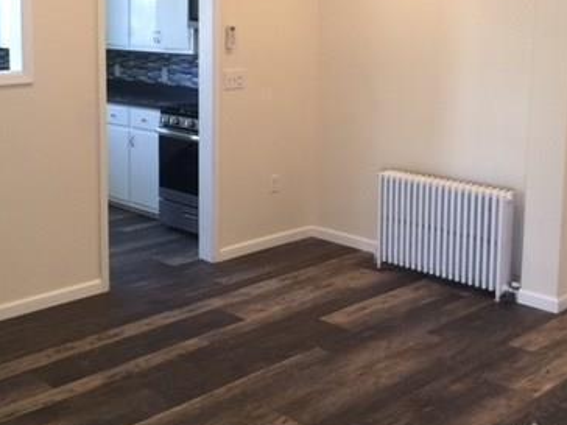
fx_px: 835
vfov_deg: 28.3
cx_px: 223
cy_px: 125
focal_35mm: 51
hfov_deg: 37.3
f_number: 2.2
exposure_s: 1/30
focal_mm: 4.15
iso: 40
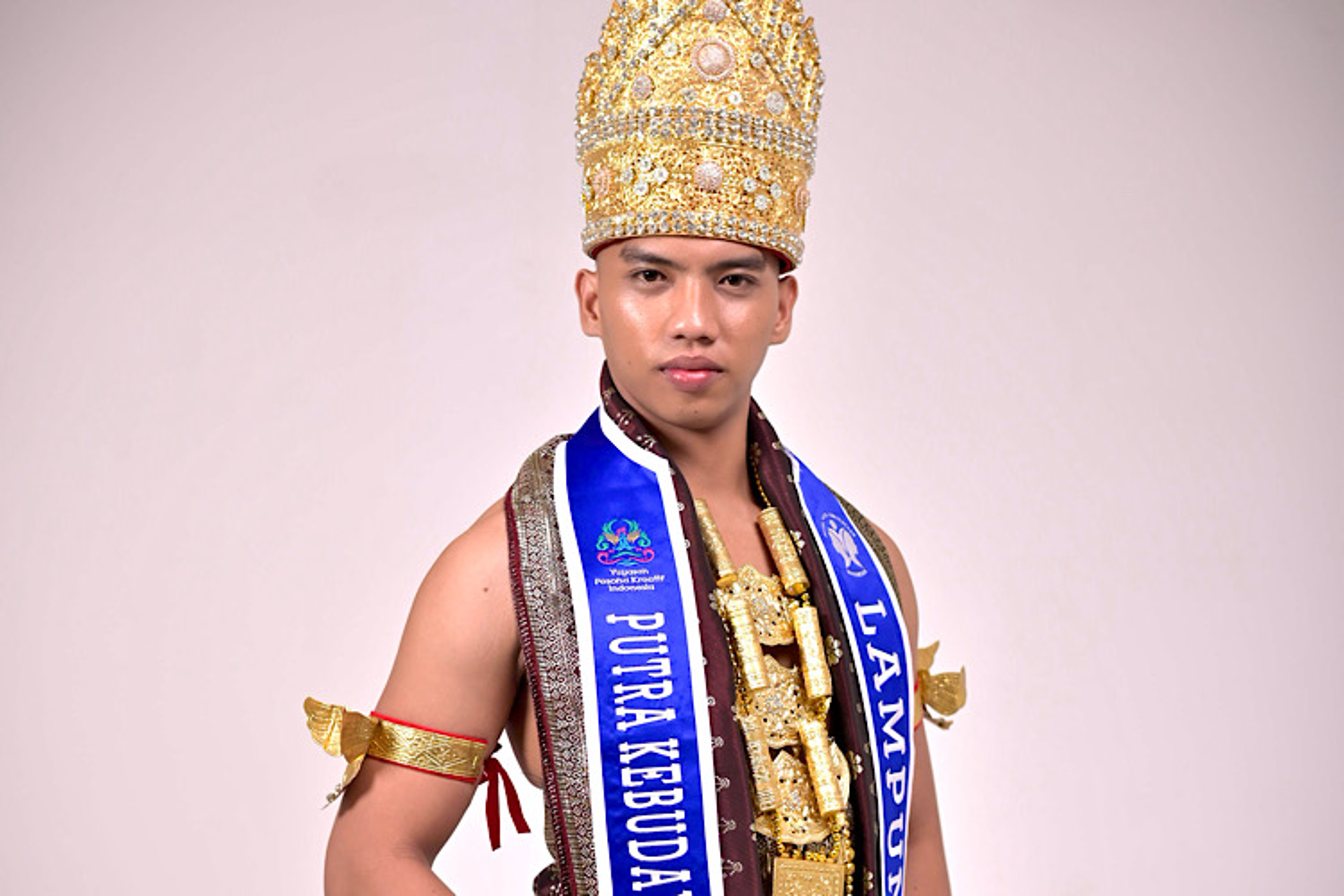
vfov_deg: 27.0
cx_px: 672
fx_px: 1867
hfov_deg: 39.6
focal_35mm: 50
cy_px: 448
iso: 100
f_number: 3.2
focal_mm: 50
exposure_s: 1/160
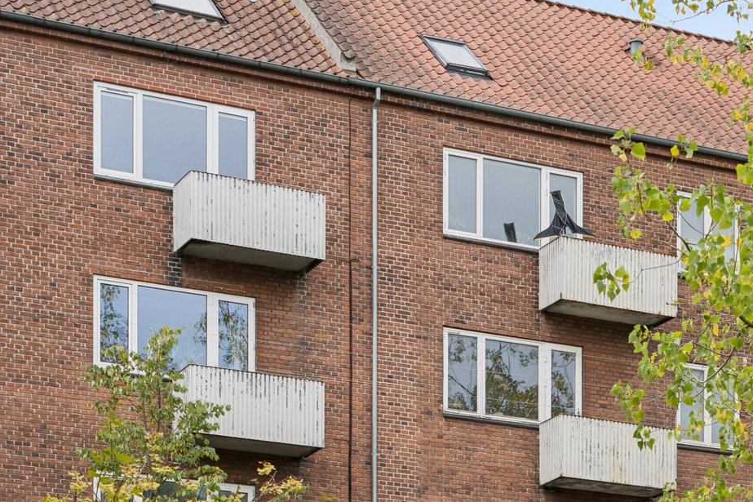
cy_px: 611
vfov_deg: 12.8
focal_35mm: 104
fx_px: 2175
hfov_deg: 19.2
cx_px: 720
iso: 100
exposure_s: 1/250
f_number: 4
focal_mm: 32
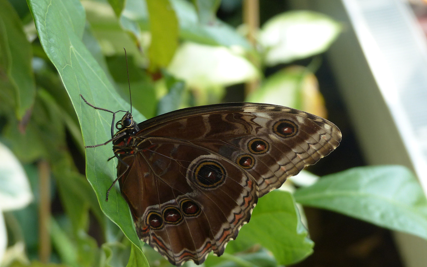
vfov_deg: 13.5
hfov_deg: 21.4
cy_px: 130
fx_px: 1129
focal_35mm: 97
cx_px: 238
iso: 100
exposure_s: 1/80
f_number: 2.8
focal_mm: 14
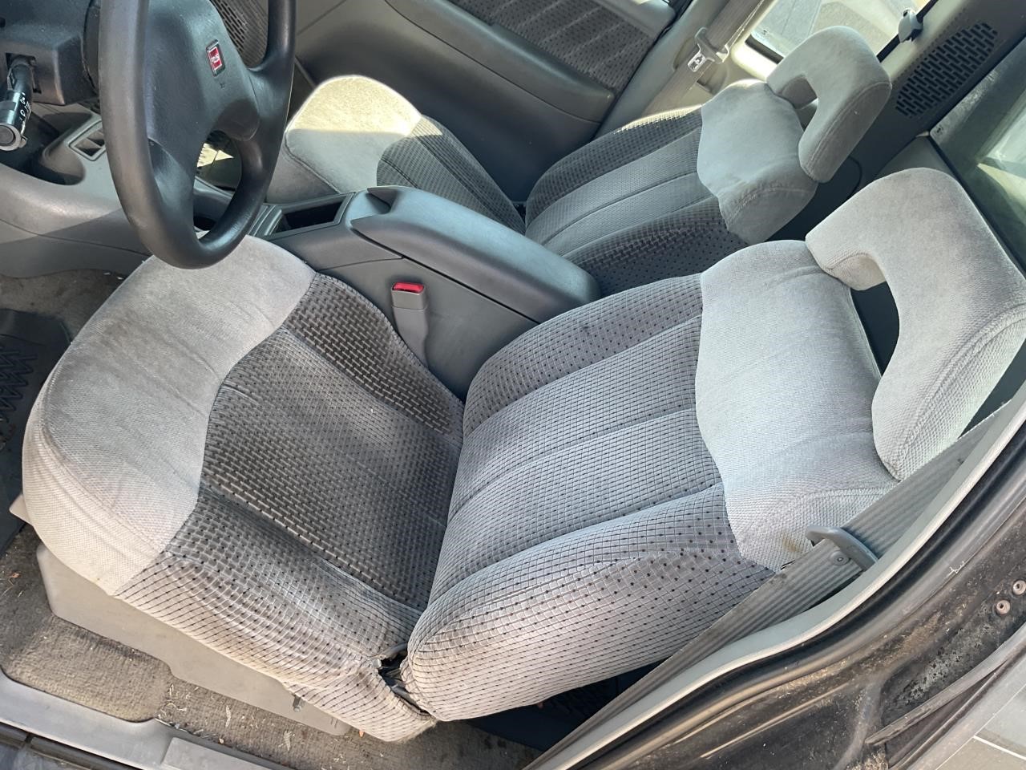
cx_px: 513
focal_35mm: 29
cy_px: 385
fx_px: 860
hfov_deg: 61.7
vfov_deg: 48.2
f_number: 1.8
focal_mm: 3
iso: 25
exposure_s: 1/120
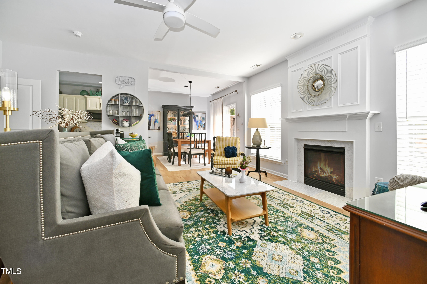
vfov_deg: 81.1
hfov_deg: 104.3
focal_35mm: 14
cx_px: 214
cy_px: 142
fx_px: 166
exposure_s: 1/50
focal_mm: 14
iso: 640
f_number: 10
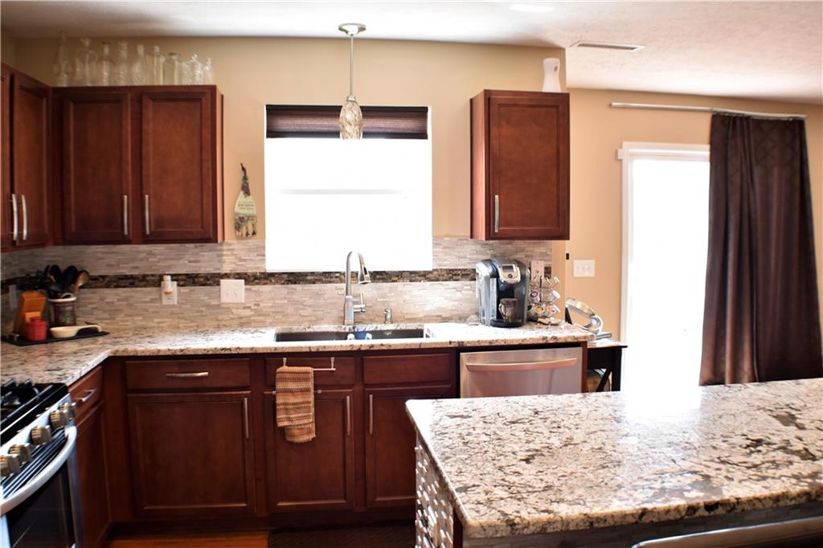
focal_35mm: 40
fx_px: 926
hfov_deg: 47.9
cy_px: 274
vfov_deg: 33.0
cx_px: 412
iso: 100
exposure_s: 1/6
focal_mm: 27
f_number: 4
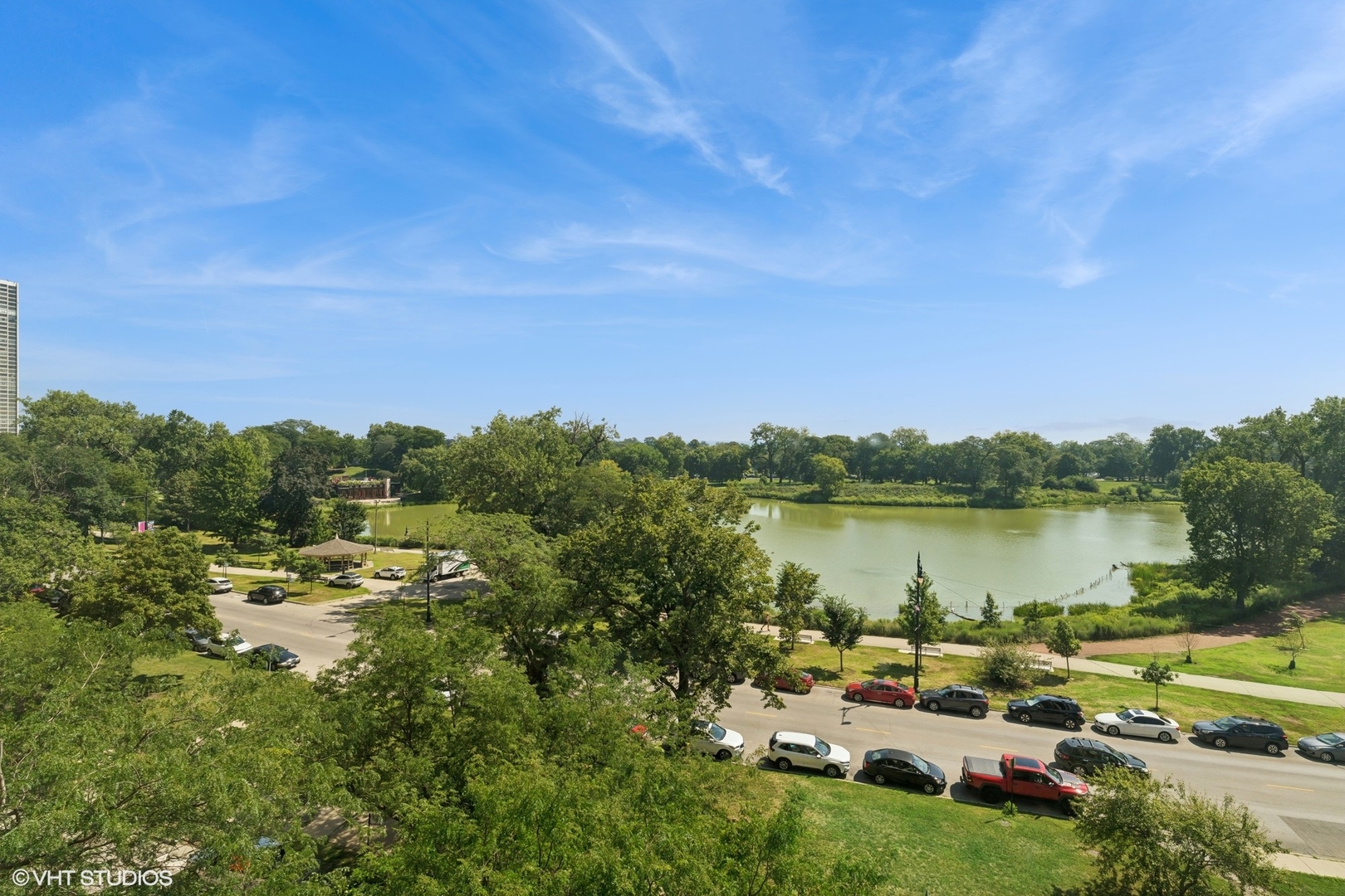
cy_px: 448
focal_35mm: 17
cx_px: 672
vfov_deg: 70.4
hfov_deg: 93.3
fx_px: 635
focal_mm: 17
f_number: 8
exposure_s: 1/640
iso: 250
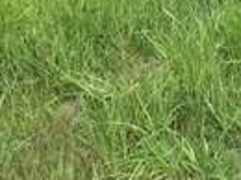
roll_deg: +2.2
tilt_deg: -24.5
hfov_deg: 13.5
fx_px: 994
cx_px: 287
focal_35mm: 143
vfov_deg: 10.0
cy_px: -102
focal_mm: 4.15
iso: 25
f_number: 2.2
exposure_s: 1/565
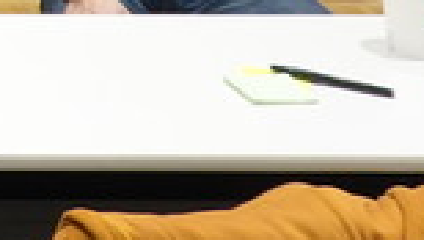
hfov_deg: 10.9
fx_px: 1880
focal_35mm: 167
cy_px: -457
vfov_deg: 6.7
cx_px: -592
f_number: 2.8
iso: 320
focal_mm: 9
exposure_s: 1/60
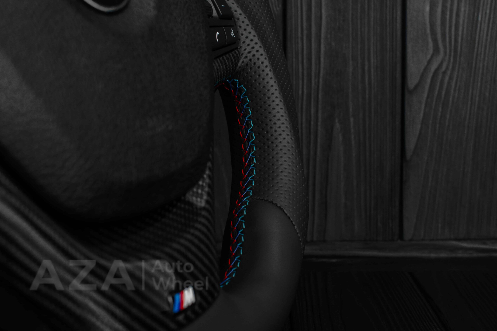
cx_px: 248
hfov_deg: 37.8
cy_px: 166
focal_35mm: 52
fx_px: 725
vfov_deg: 25.8
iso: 500
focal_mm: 35
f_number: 6.3
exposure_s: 1/125
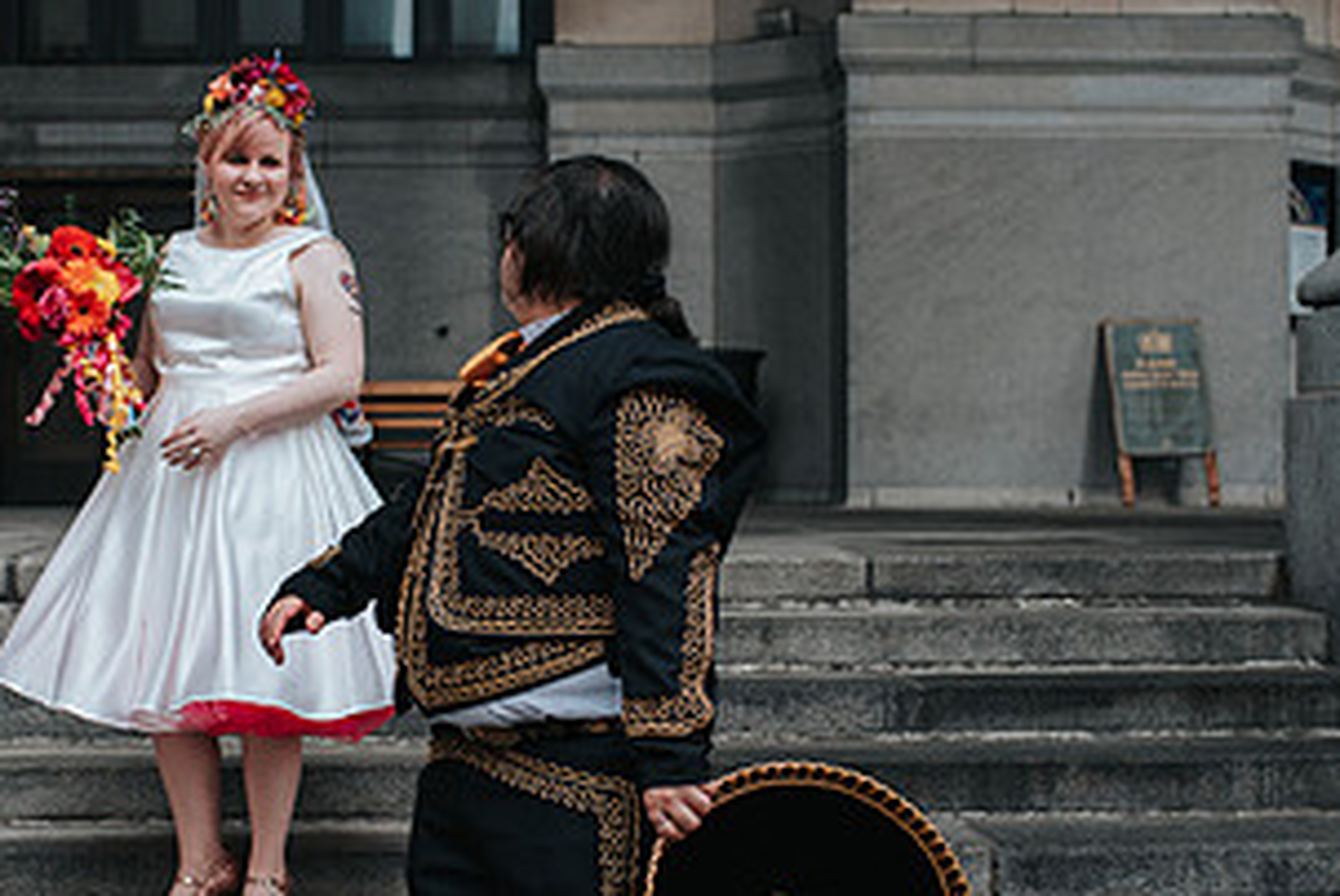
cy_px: 559
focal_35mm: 71
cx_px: 472
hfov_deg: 28.3
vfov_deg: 19.2
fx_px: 2645
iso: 280
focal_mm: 35
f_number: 3.5
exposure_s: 1/800
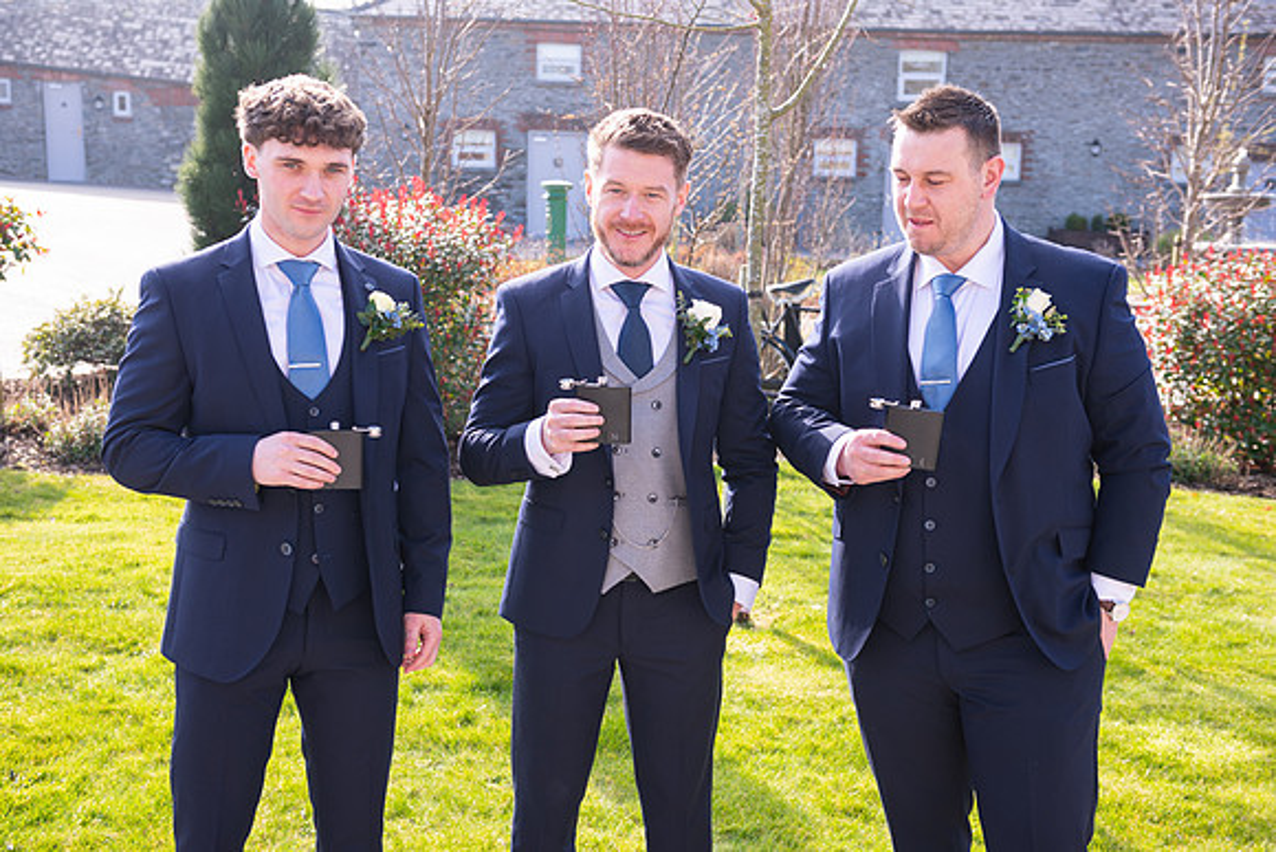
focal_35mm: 42
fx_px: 1489
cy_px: 426
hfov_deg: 46.4
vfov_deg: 31.9
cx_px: 638
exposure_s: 1/160
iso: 80
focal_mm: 42
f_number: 5
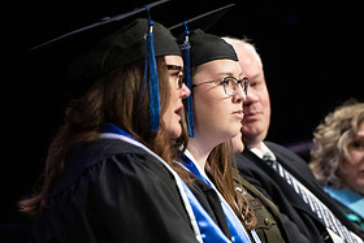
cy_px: 117
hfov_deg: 5.0
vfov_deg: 3.4
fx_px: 4148
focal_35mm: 410
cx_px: 236
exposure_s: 1/320
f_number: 2.8
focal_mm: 180
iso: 2500
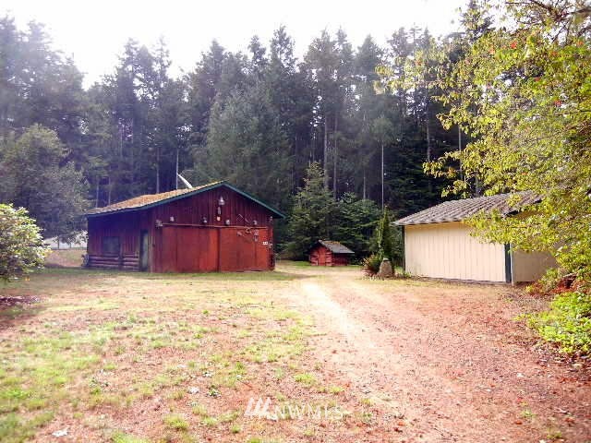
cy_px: 222
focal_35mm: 30
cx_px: 296
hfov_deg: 60.0
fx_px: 512
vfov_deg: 46.8
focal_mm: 5.4
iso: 160
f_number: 3.5
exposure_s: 1/217
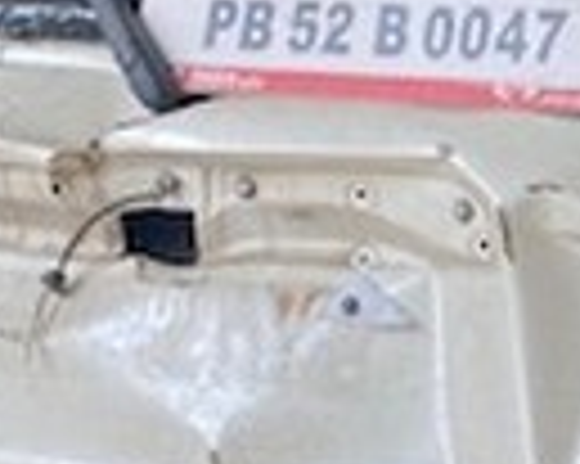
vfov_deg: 9.7
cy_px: 541
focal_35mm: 157
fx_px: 2693
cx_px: 976
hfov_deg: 11.6
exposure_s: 1/152
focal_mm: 4.25
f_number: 1.8
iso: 32
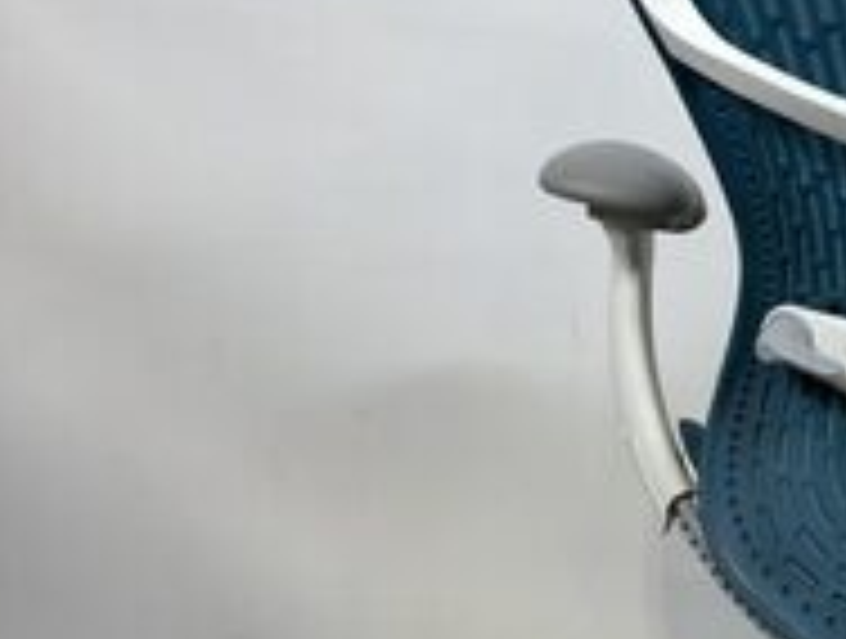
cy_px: 502
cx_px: 1008
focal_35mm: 77
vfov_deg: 19.1
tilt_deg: -15.4
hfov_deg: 23.2
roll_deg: -0.2
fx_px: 1887
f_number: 1.8
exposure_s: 1/60
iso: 40
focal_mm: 3
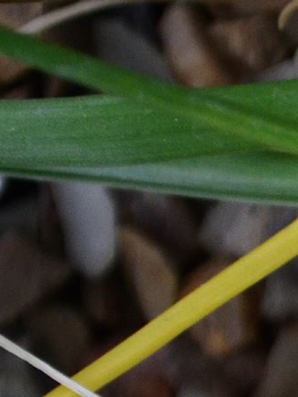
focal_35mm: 372
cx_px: 854
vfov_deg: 5.3
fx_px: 4273
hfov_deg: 3.9
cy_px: 448
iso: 1250
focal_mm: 55
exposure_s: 1/200
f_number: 5.6
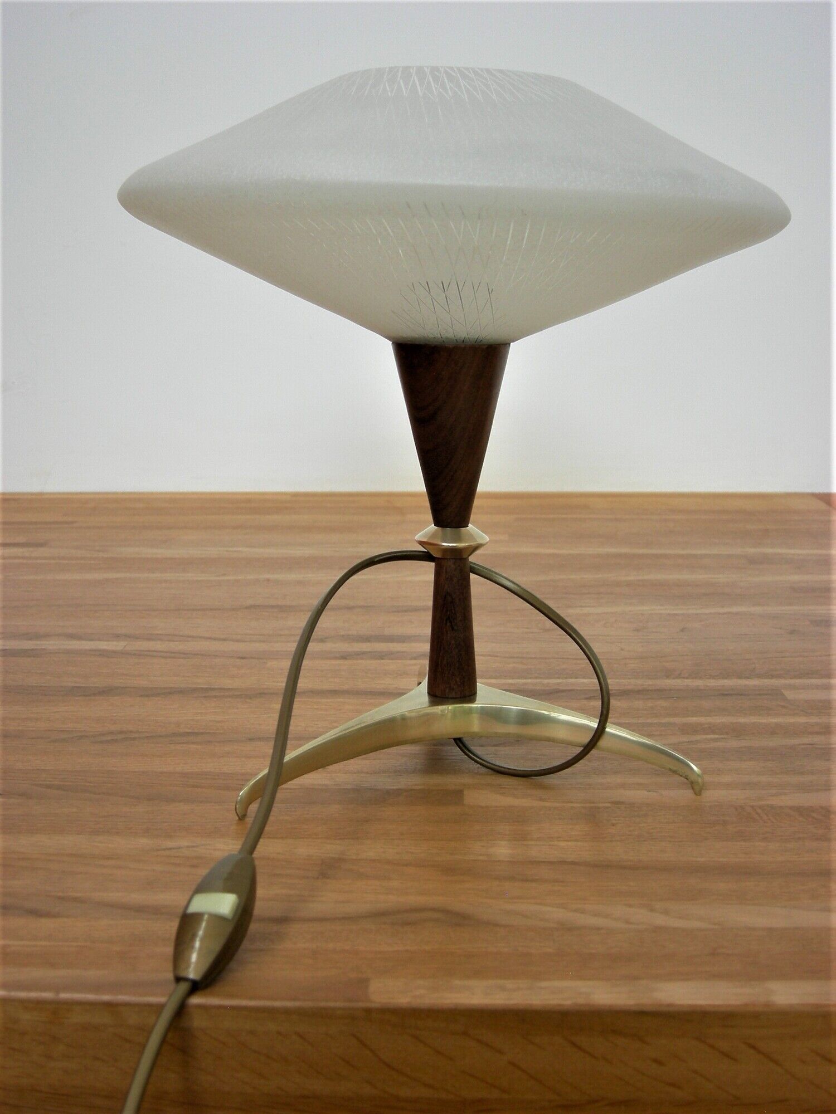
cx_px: 418
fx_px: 1417
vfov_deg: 42.9
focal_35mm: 44
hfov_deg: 32.9
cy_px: 557
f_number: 2.9
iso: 64
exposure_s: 1/26
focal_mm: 9.1
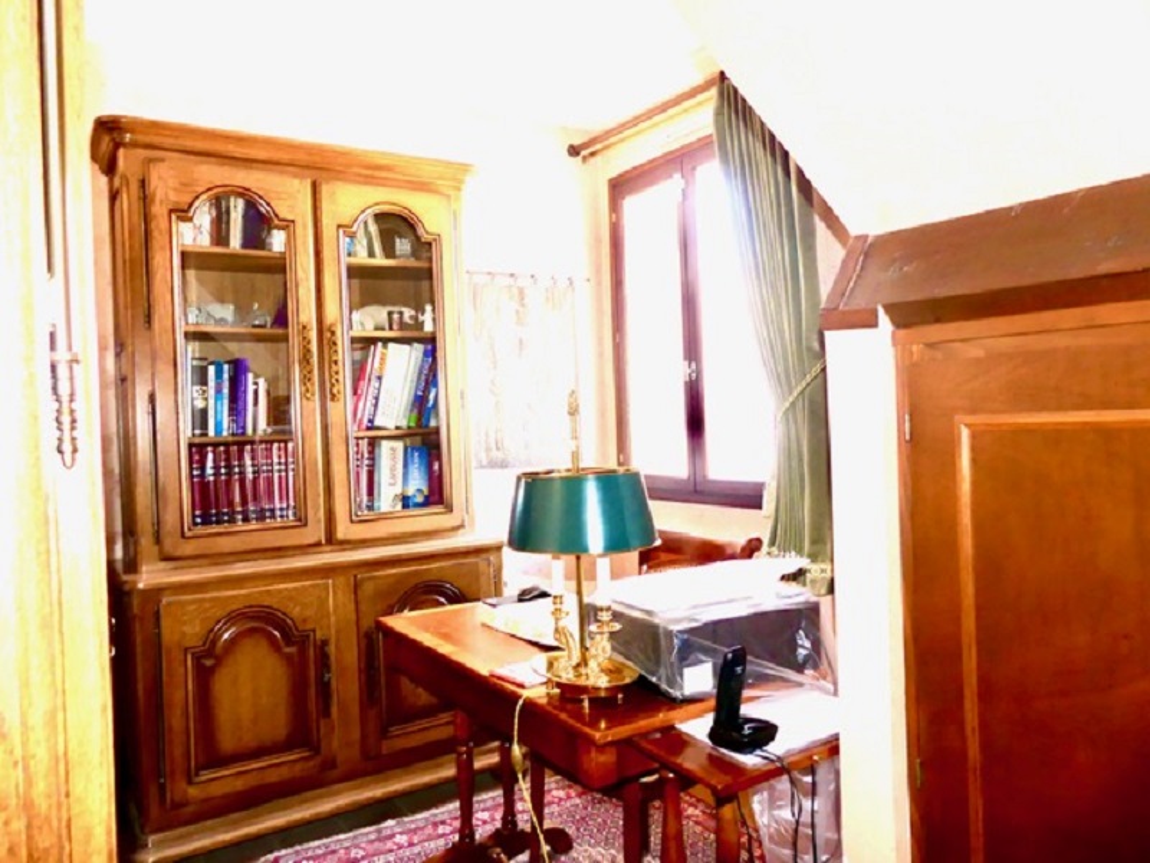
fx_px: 831
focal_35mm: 25
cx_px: 575
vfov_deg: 54.9
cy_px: 432
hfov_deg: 69.4
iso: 320
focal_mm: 4.5
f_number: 2.8
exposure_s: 1/60
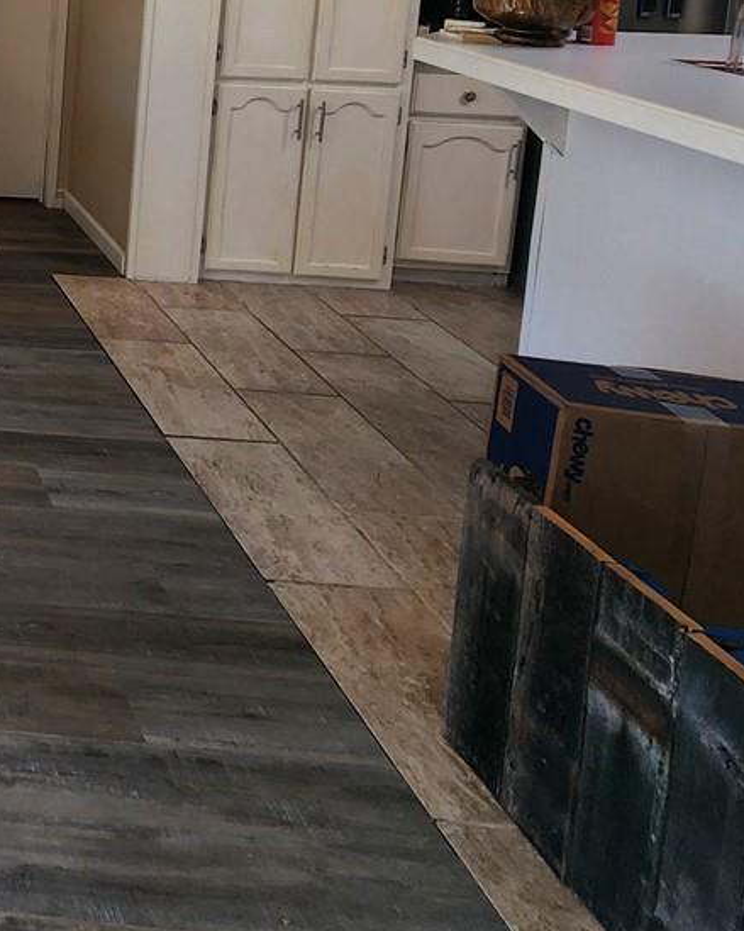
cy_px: -29
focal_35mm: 37
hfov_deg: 27.8
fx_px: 1019
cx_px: -363
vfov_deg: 41.7
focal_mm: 2.2
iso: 64
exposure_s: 1/60
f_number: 2.2
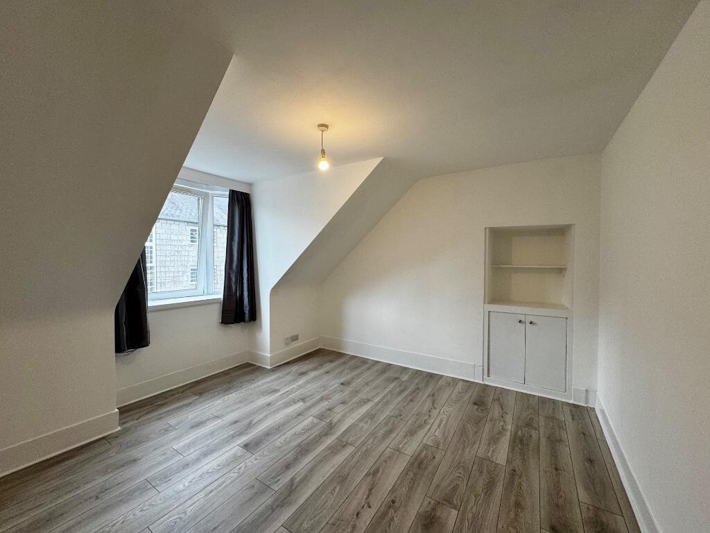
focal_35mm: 14
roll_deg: -0.2
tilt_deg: -1.1
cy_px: 266
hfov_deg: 102.1
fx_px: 287
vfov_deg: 85.7
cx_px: 355
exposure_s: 1/100
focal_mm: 2.22
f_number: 2.2
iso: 125
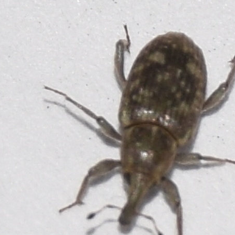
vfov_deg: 4.6
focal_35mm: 379
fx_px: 2911
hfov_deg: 4.6
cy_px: 124
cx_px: 155
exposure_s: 1/160
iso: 100
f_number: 13
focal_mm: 140
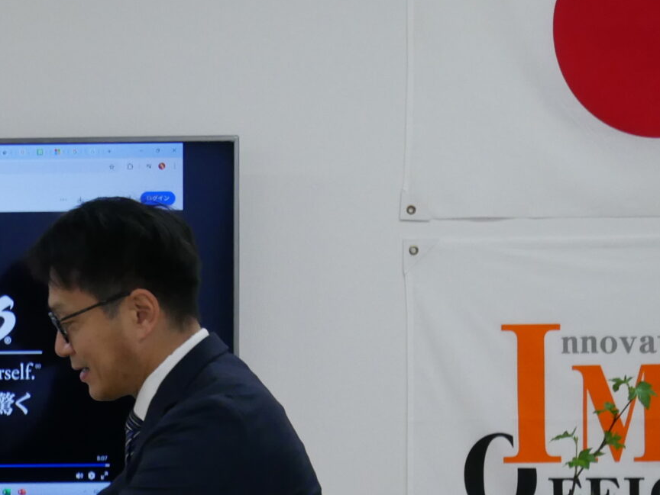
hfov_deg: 12.1
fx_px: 3052
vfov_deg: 9.1
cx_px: -147
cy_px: 636
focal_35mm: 160
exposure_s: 1/125
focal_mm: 27
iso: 1000
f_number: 5.3
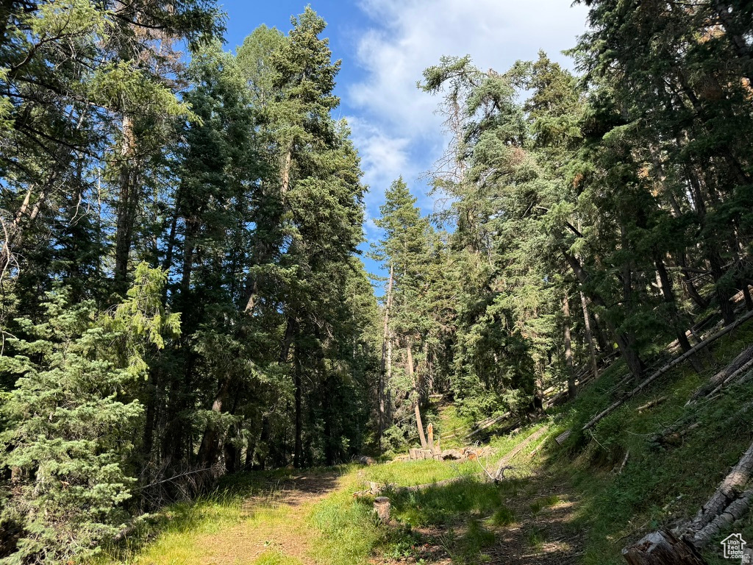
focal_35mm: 24
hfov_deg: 71.6
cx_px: 376
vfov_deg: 56.8
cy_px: 282
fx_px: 522
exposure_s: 1/1238
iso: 80
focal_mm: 6.76
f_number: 1.78
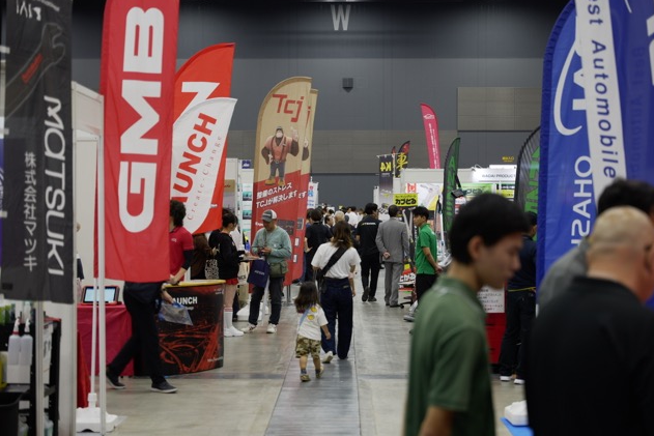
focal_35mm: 71
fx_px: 1290
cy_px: 218
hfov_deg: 28.4
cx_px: 331
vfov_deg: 19.2
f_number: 2.8
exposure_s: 1/60
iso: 200
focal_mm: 70
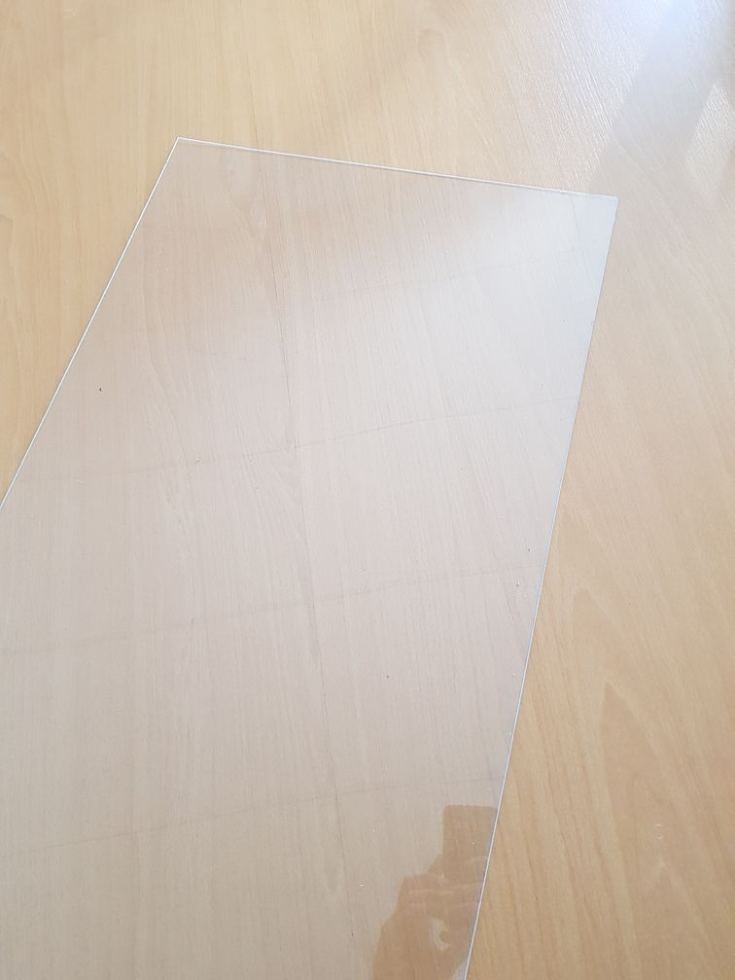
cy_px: 490
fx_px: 736
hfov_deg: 53.1
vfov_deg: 67.3
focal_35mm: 26
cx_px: 368
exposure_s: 1/60
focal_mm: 4.2
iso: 200
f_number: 1.7
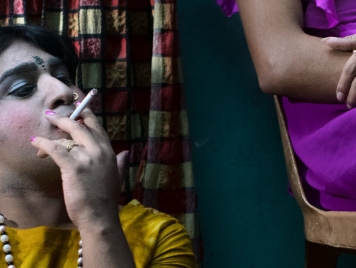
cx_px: 282
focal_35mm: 95
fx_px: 978
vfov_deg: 15.5
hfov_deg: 20.4
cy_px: 216
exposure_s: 1/125
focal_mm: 35
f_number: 2.2
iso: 1600
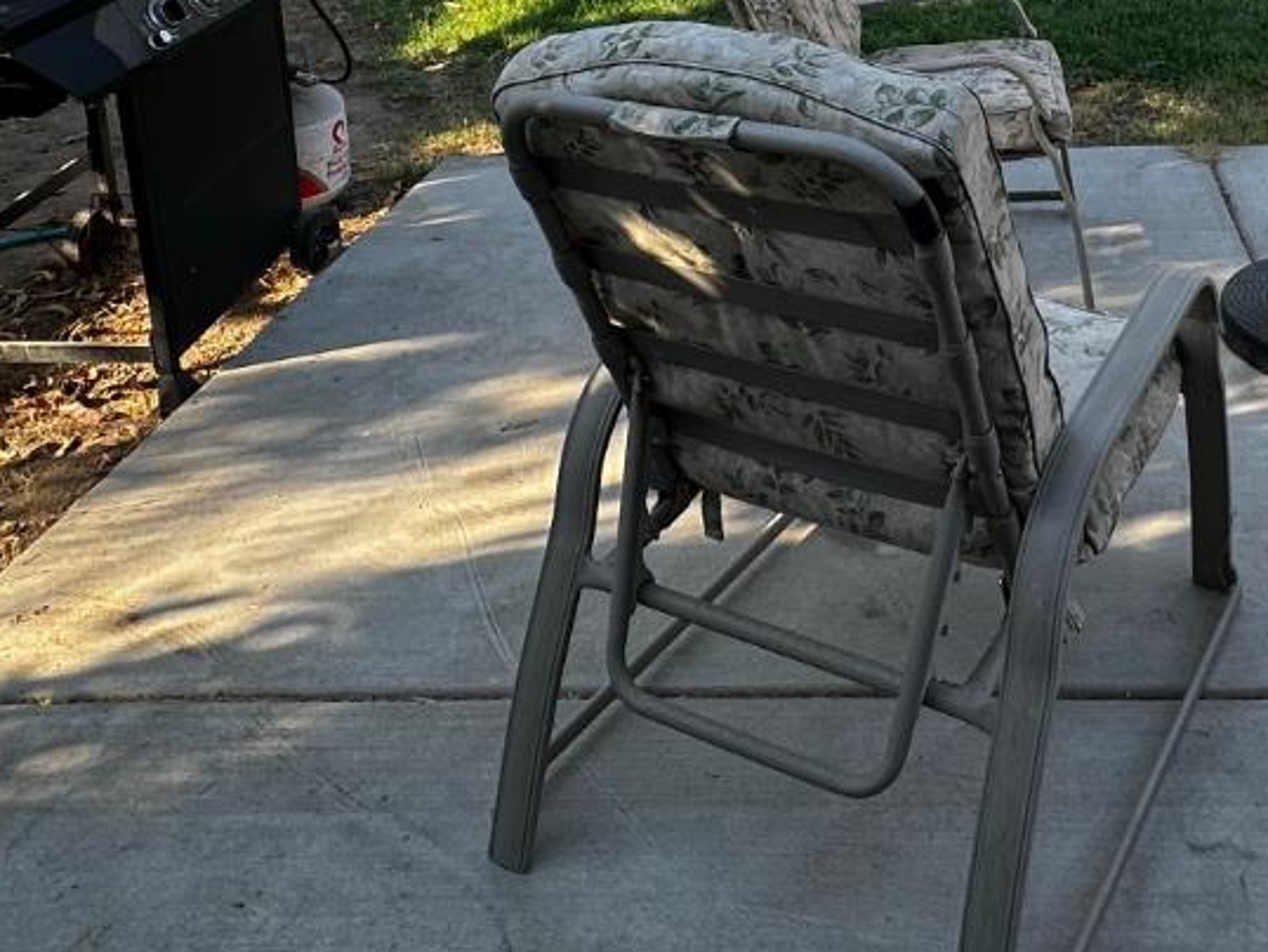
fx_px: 1429
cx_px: 914
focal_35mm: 39
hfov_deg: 46.5
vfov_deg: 33.1
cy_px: -48
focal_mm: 2.22
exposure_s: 1/348
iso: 40
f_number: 2.2
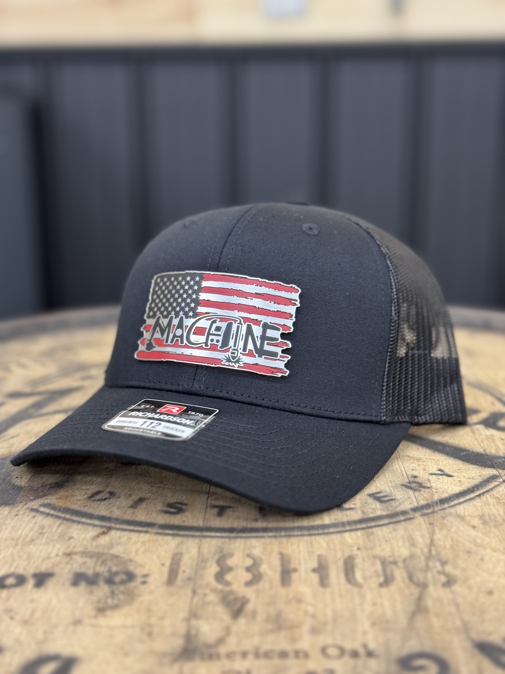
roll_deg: +0.4
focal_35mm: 48
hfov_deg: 30.3
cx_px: 252
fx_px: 934
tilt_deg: -13.8
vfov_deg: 39.7
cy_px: 337
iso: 250
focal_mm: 6.76
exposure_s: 1/60
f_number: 1.78
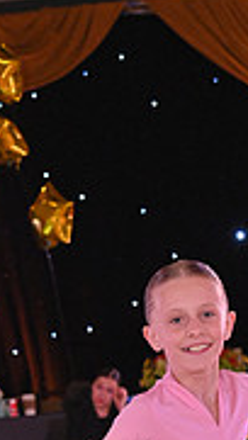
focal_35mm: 195
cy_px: 613
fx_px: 2276
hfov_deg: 6.2
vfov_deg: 10.7
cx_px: 28
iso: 3200
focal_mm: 58
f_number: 6.3
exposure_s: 1/320
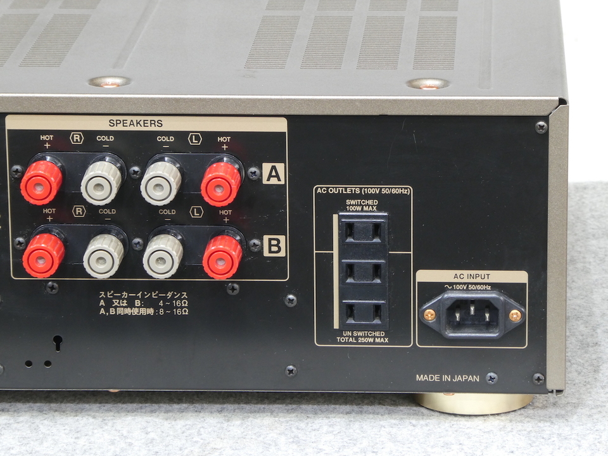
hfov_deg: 12.3
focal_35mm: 160
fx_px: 2810
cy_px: 228
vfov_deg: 9.3
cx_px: 304
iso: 200
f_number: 5.5
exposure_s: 1/3.2
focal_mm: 28.7
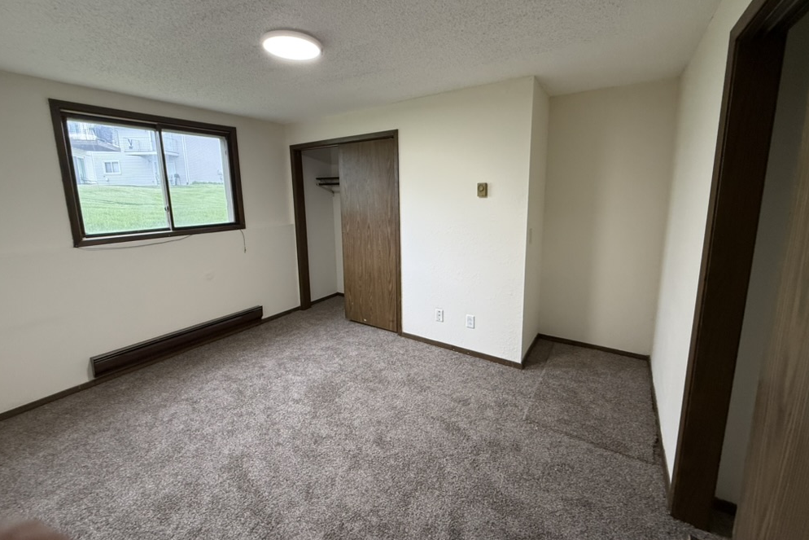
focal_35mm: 15
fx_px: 337
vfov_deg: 77.2
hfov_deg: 100.4
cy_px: 247
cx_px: 399
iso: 320
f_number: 2.2
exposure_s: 1/120
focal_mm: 2.22
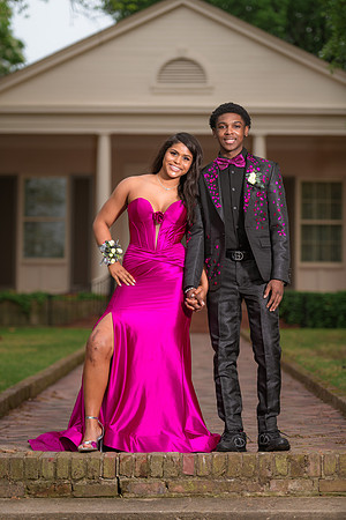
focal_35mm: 105
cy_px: 260
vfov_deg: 19.5
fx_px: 1514
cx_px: 173
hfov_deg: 13.0
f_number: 2.8
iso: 100
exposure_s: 1/250
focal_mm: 105
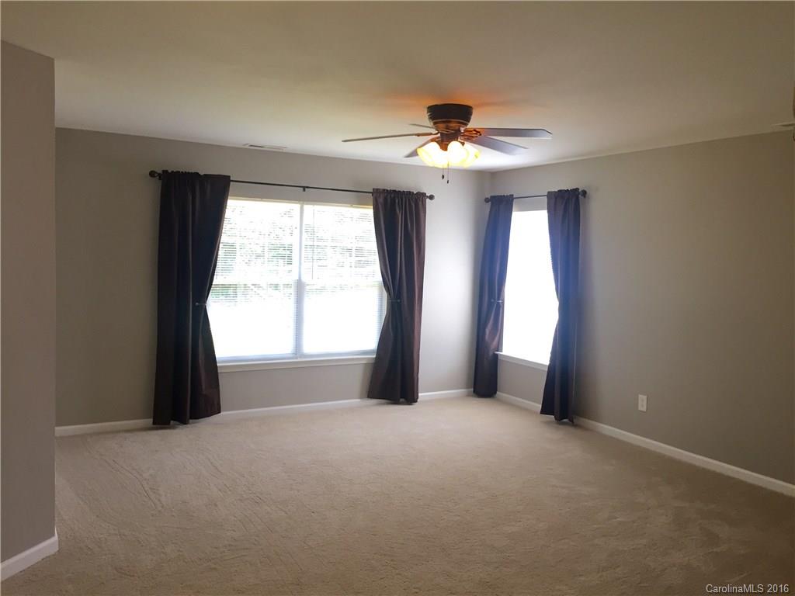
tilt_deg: -4.6
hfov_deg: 61.7
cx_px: 398
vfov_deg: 48.2
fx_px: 666
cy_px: 298
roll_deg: -2.5
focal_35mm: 29
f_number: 2.2
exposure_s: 1/30
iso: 32
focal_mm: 4.15
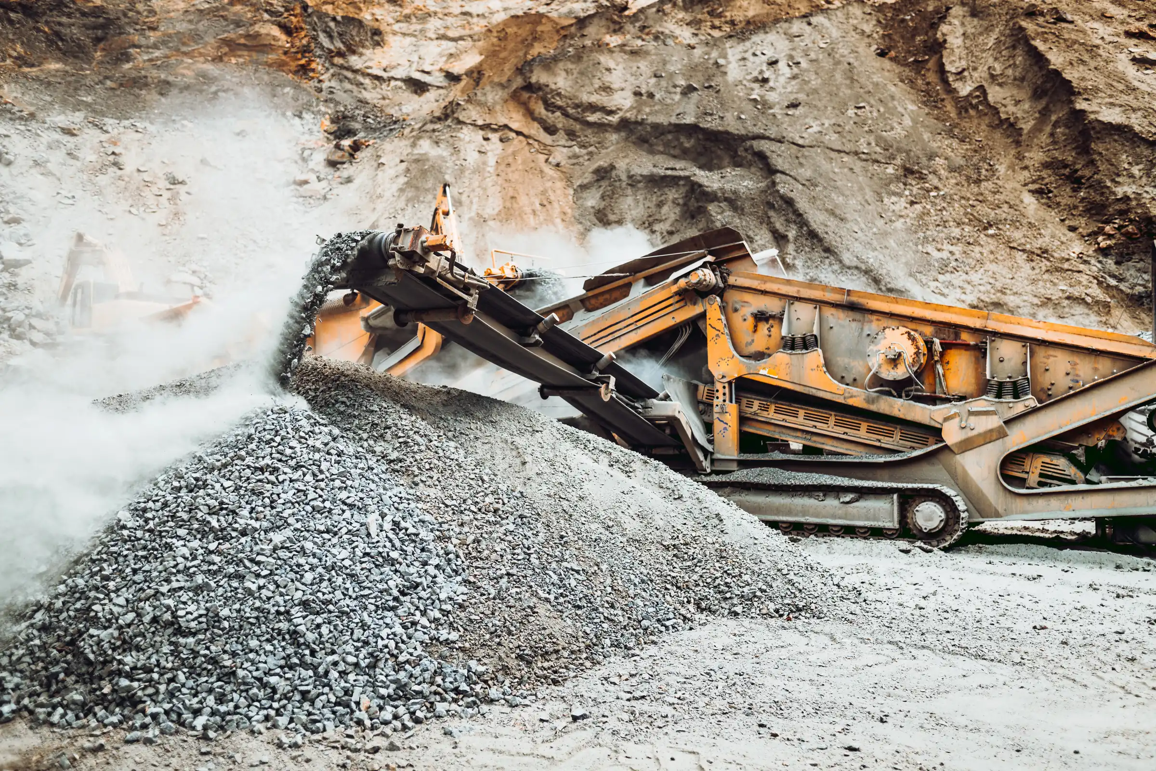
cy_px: 386
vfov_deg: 53.1
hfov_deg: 73.7
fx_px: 771
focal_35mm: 24
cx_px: 578
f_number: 1.8
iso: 80
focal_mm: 24
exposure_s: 1/1000
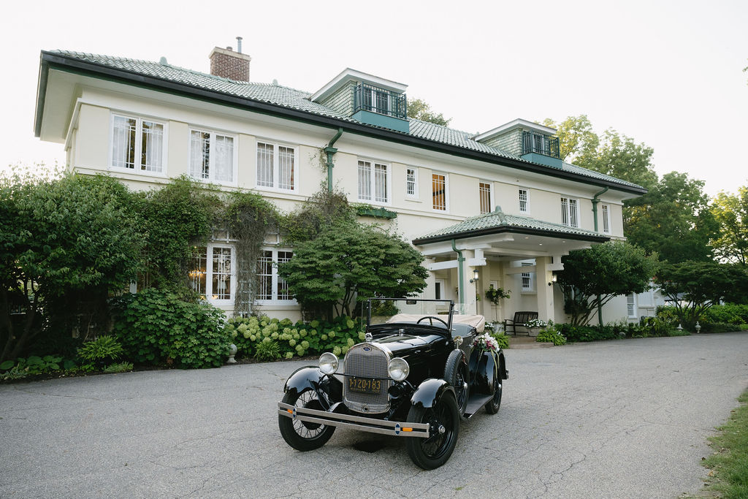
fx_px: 527
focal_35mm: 25
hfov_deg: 70.7
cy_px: 263
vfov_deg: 50.6
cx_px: 381
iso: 1000
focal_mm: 24
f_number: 4.5
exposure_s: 1/500
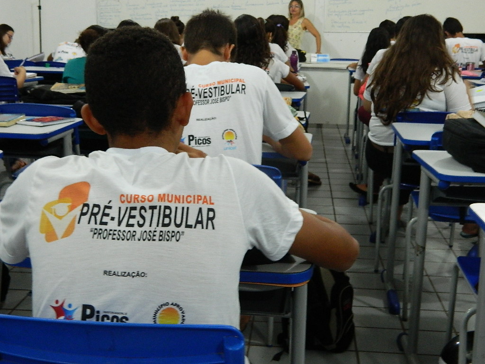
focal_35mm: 47
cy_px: 182
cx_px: 242
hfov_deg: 40.4
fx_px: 659
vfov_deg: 30.9
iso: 400
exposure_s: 1/15
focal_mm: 8.4
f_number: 3.6
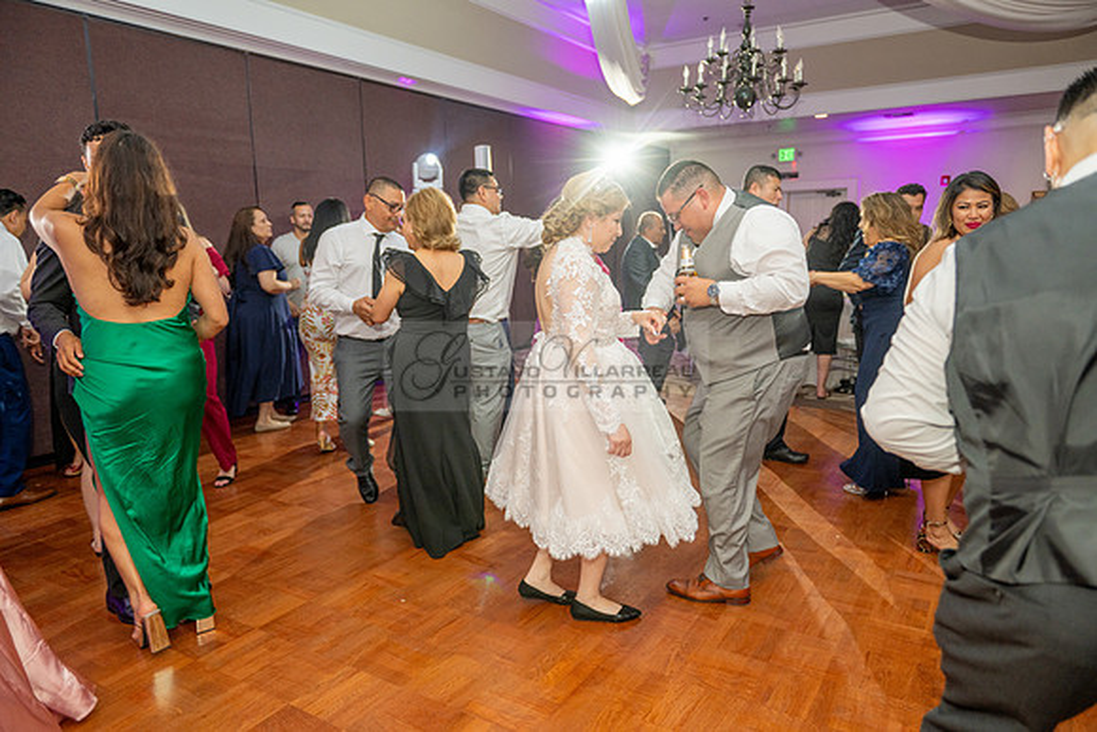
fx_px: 731
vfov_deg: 53.2
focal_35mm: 24
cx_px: 548
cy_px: 366
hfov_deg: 73.7
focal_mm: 24
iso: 800
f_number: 2.8
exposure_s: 1/100
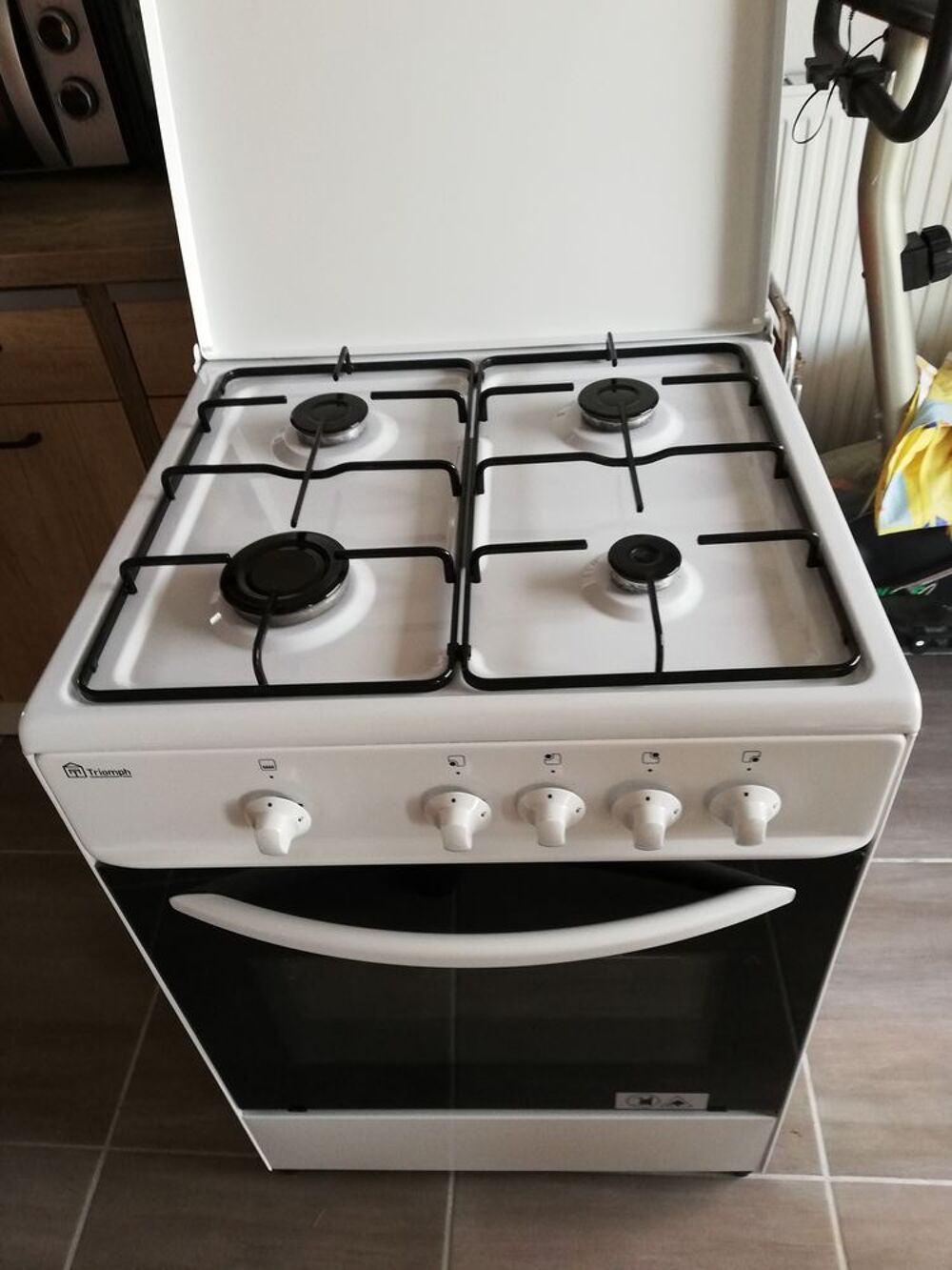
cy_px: 635
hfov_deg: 53.1
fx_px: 953
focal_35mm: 26
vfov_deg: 67.3
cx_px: 476
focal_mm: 3.81
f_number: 2.2
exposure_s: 1/33.3
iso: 160
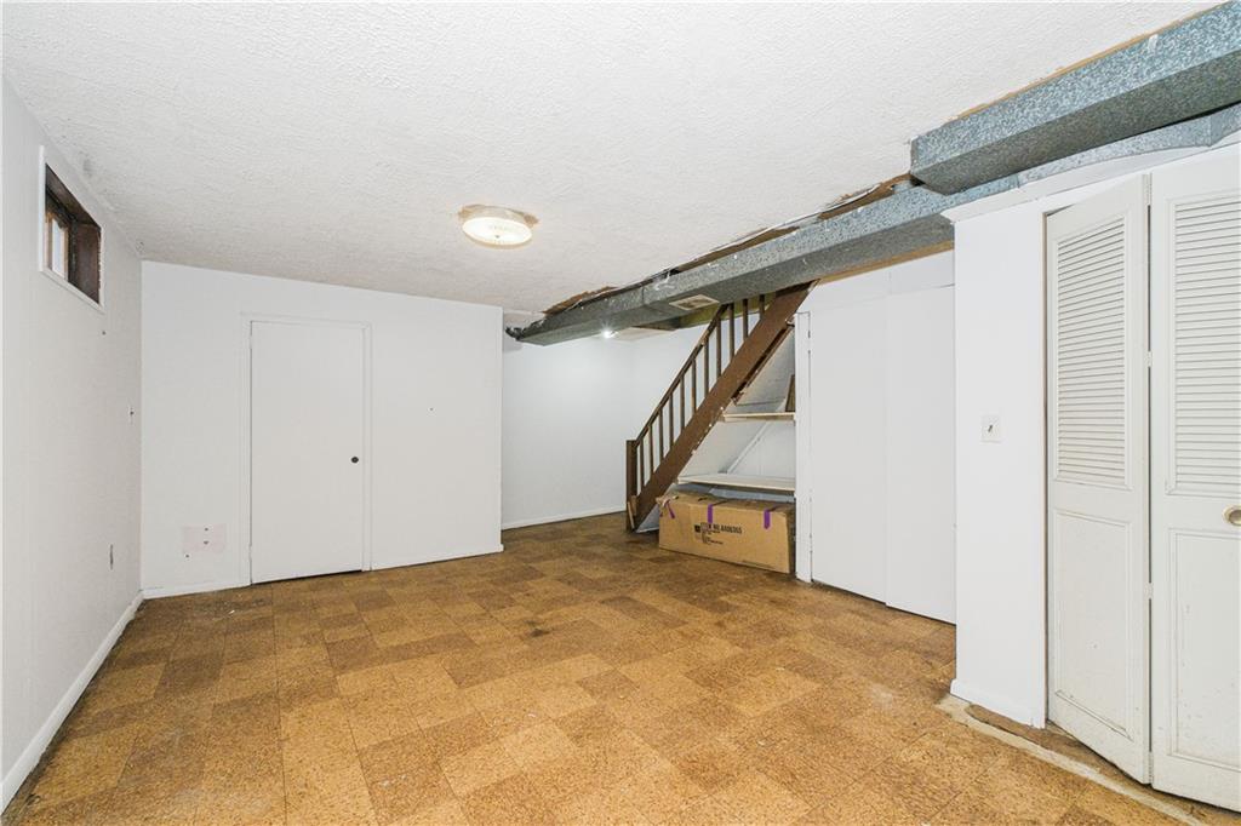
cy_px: 413
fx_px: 517
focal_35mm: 15
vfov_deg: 77.3
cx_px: 620
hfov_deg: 100.4
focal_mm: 10
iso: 1000
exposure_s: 1/60
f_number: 8
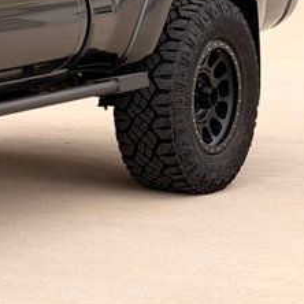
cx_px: -333
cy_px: 1
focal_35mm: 196
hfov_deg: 8.4
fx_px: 1947
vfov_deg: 8.9
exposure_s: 1/1264
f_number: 1.78
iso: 80
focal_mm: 6.76
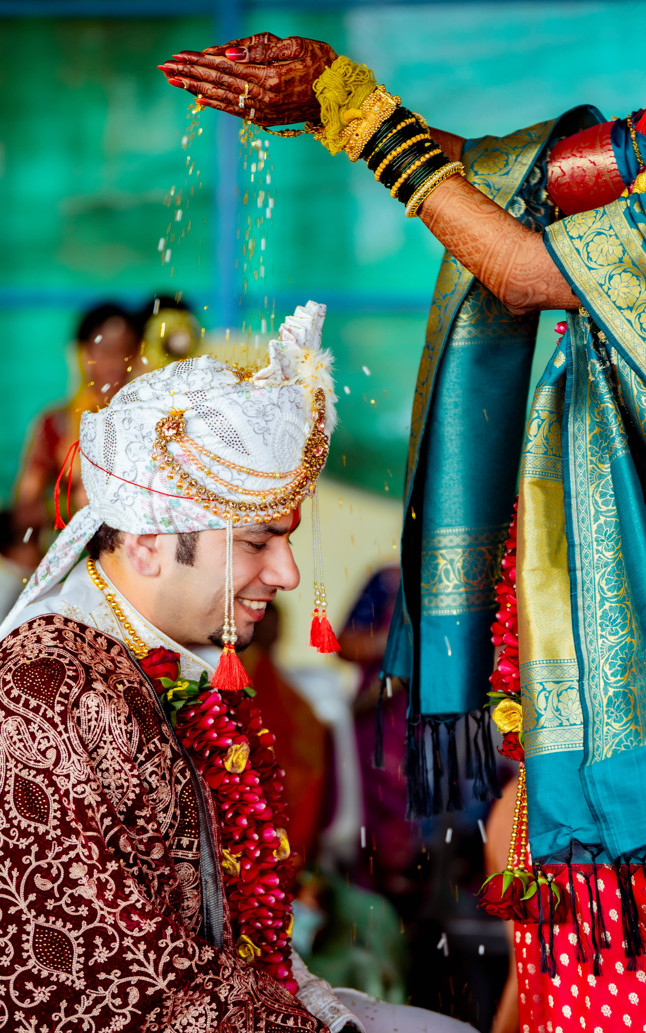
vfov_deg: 20.6
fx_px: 2845
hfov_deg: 13.0
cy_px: 516
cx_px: 309
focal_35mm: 101
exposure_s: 1/160
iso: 125
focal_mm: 99
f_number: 2.8
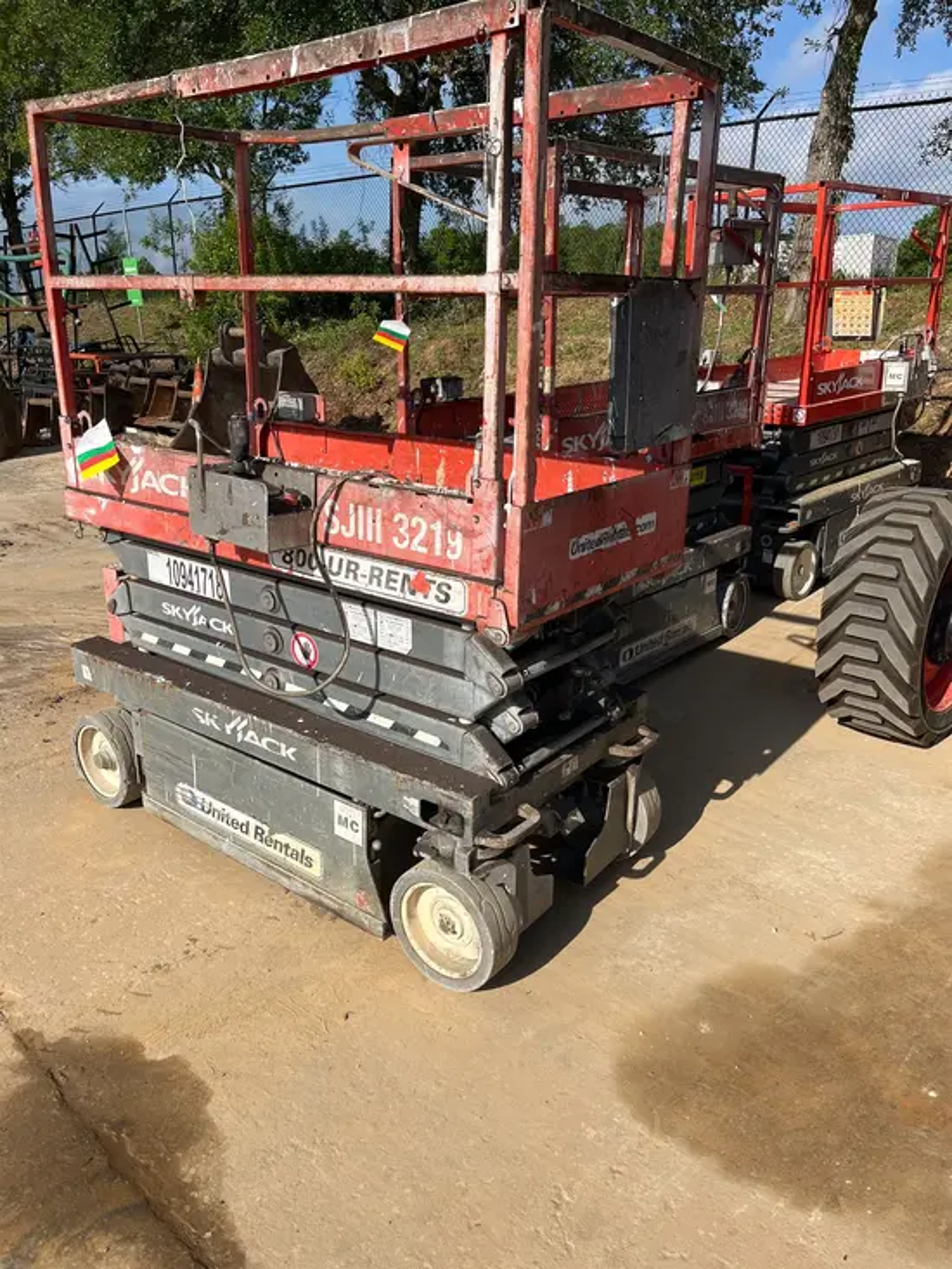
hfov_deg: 53.1
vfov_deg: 67.3
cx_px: 476
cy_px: 634
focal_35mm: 26
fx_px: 953
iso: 50
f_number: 1.6
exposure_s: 1/3215
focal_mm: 5.1
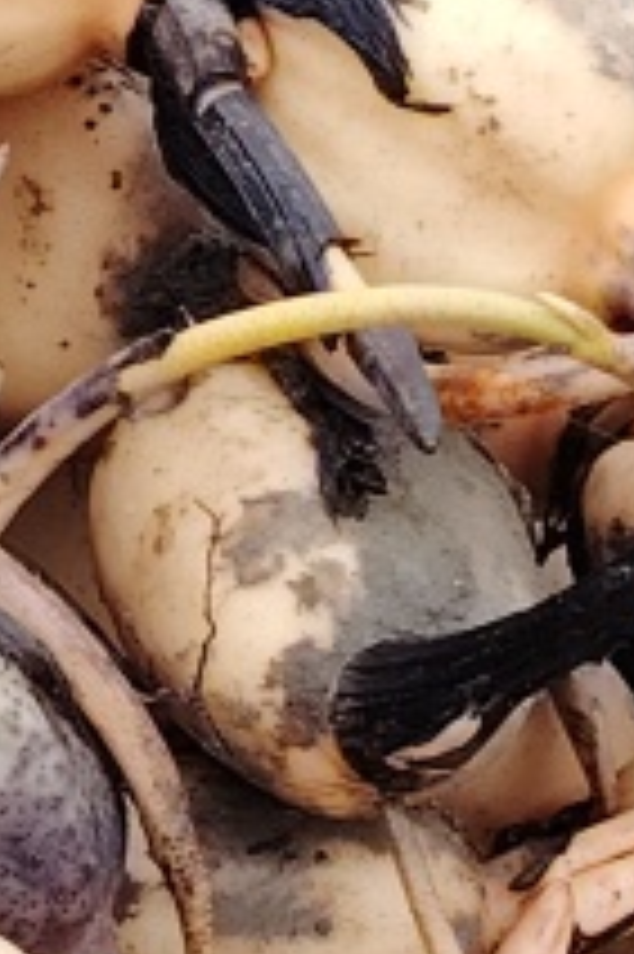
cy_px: 965
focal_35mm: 215
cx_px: -818
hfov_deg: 6.1
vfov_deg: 9.5
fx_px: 5688
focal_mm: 5.25
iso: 100
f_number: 1.75
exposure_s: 1/107
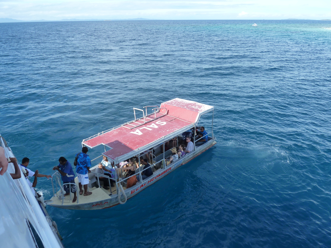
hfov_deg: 69.4
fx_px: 239
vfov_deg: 54.9
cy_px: 124
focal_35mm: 25
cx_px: 166
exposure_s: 1/320
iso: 125
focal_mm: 4.1
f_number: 4
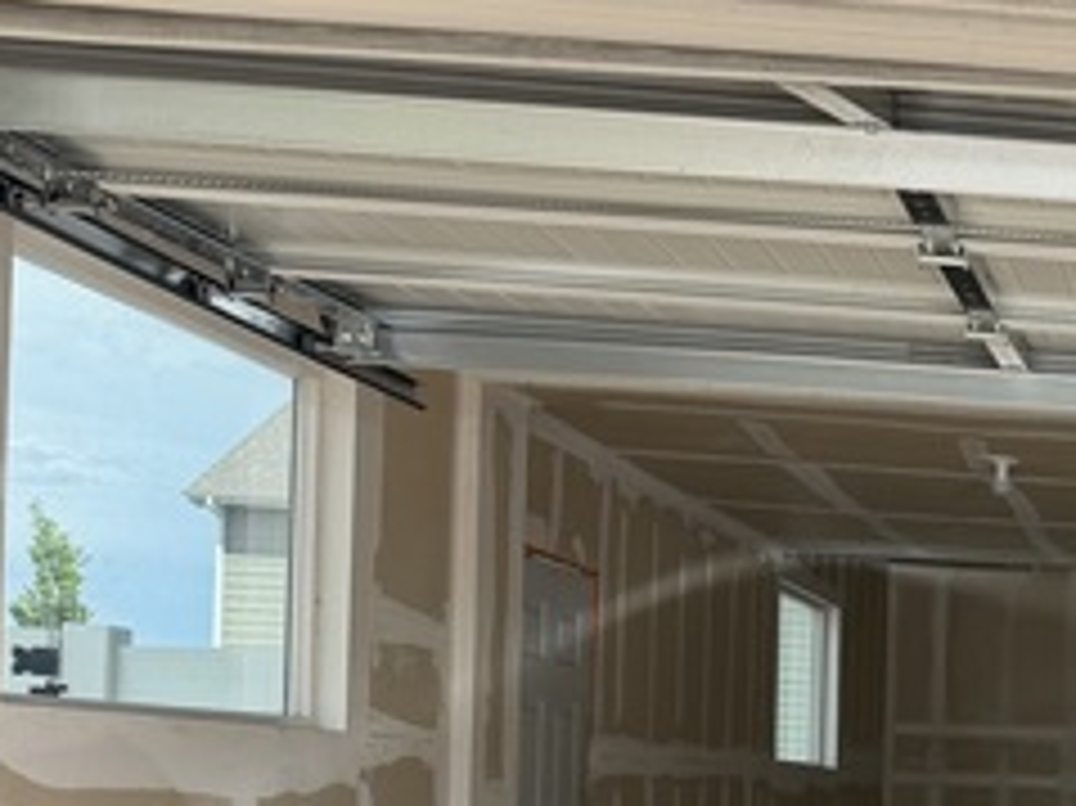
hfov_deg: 24.6
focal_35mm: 67
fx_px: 2082
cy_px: 820
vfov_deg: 21.1
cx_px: 1461
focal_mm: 6.76
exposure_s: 1/1553
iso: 80
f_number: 1.78
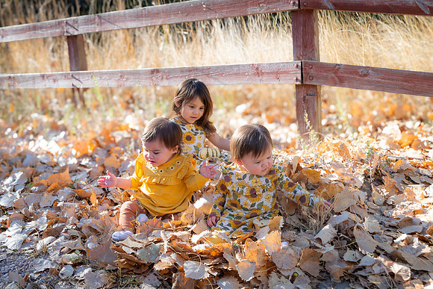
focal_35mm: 40
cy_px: 144
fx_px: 481
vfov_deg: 33.4
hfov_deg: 48.4
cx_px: 216
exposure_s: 1/125
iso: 100
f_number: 5
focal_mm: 40
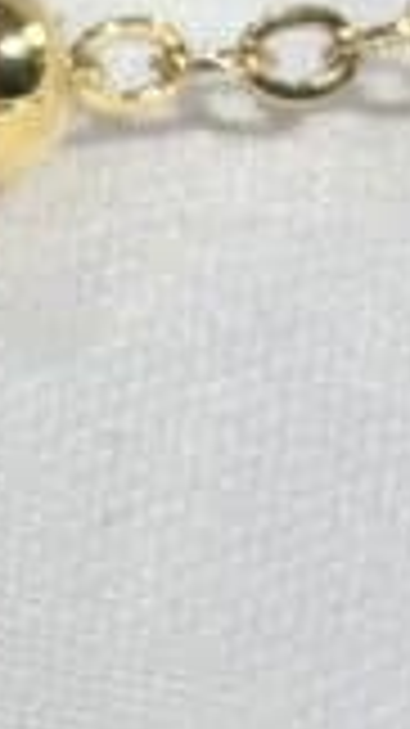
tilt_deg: -28.6
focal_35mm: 359
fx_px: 6946
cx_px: -933
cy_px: 166
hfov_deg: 3.3
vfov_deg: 6.0
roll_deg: +6.3
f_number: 1.6
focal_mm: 5.96
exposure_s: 1/206
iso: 32
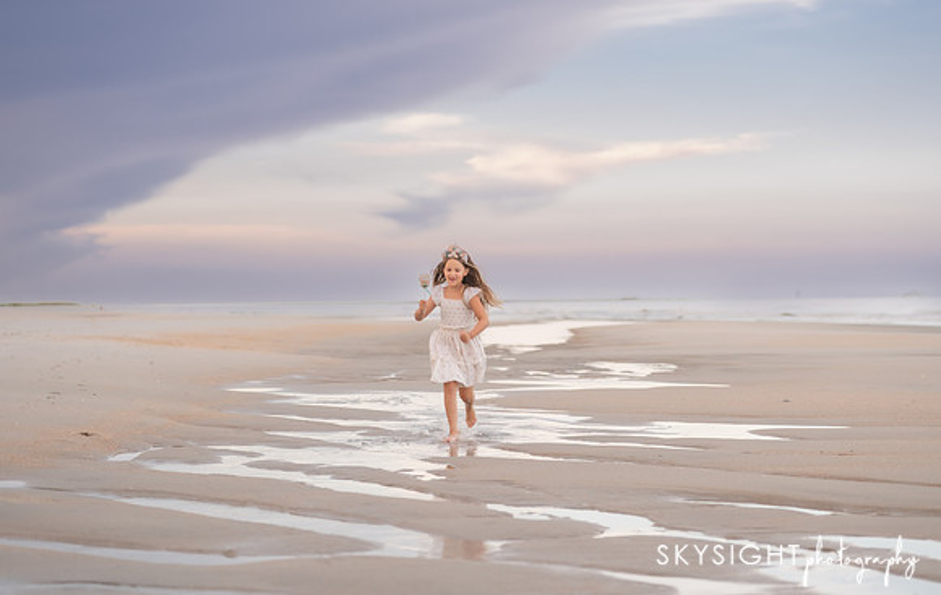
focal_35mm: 77
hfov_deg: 26.6
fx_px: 1990
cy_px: 270
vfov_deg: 17.0
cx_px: 493
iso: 320
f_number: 2.8
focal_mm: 70
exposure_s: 1/160
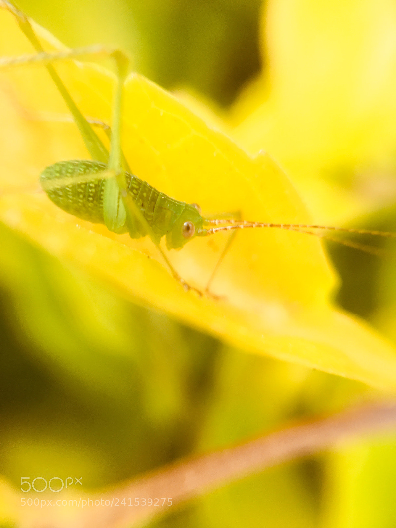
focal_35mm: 29
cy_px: 264
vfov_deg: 61.7
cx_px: 198
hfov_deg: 48.2
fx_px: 442
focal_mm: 4.15
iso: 40
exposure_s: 1/100
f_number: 2.2
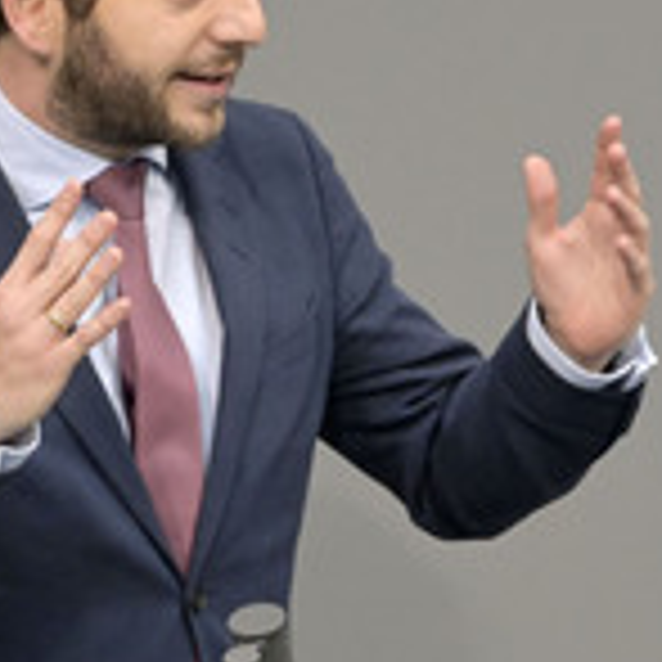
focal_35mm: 939
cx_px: 160
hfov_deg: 1.9
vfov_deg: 1.9
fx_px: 20317
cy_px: 383
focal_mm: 360
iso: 8000
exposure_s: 1/320
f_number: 5.6
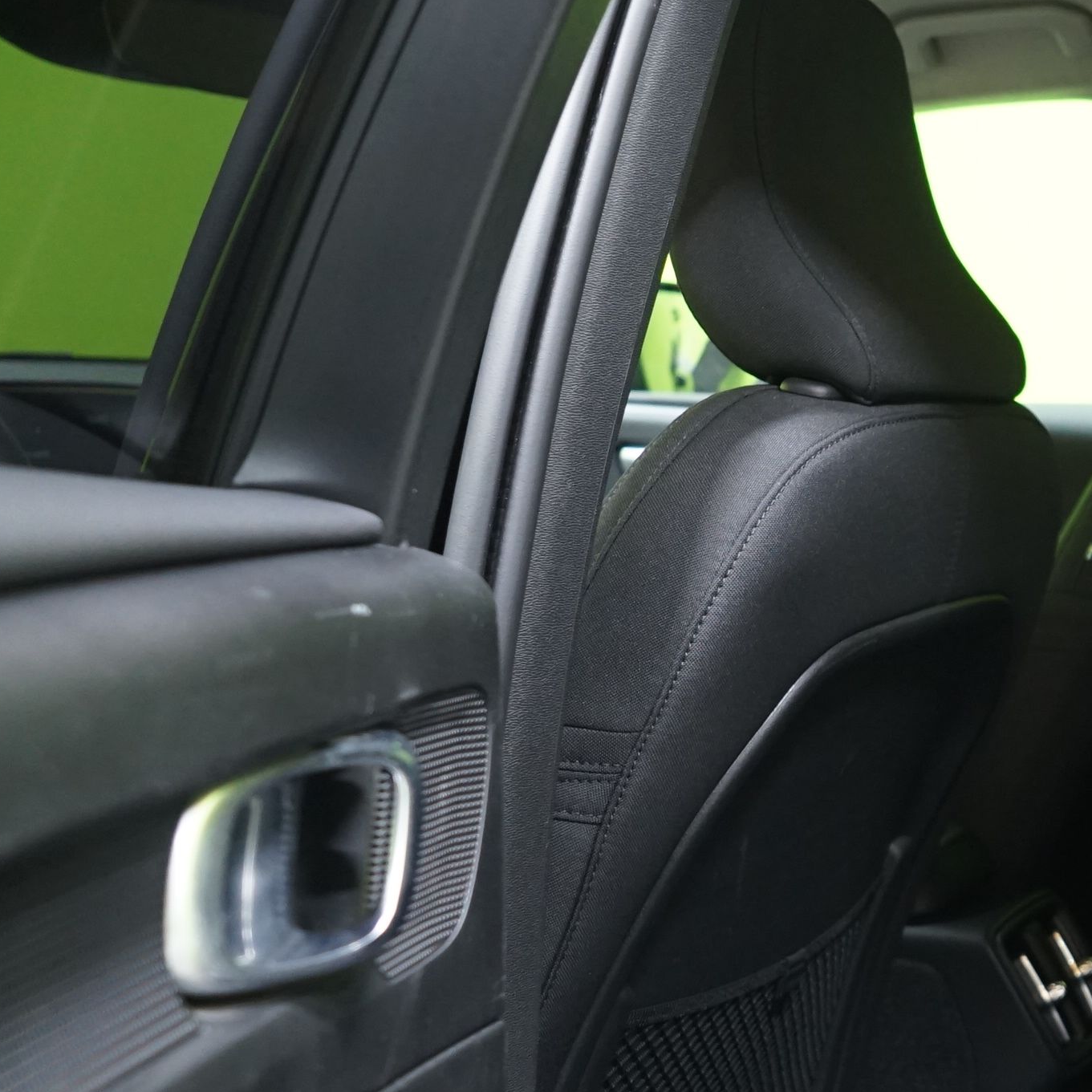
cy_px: 716
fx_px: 2106
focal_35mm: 59
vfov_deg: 28.9
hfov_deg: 24.4
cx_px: 1516
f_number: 4.5
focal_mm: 24
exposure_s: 1/20
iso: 1600
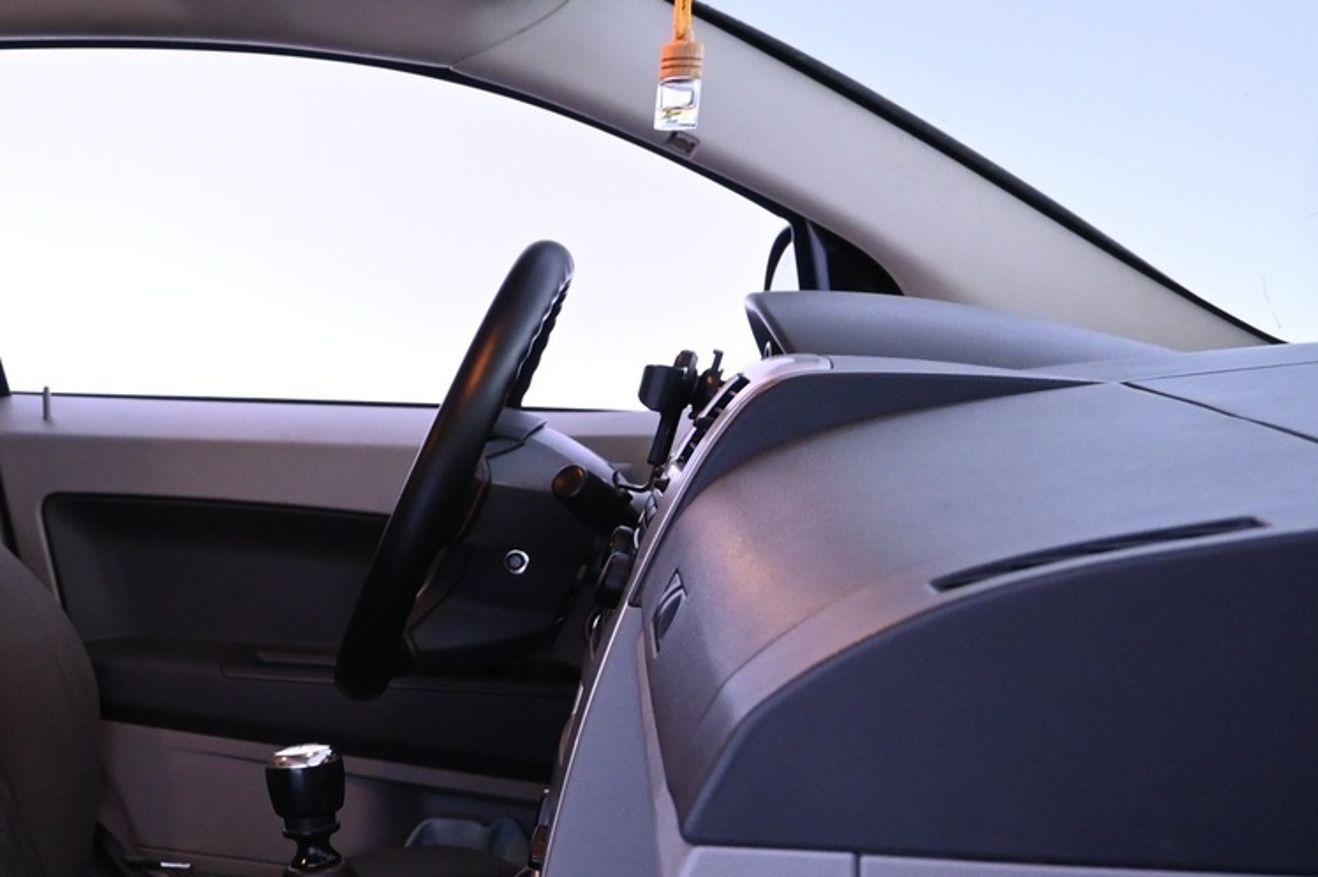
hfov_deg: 34.9
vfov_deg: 24.8
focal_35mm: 52
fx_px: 1903
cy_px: 873
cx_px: 21
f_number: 4.5
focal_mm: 16
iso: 1800
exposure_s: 1/25
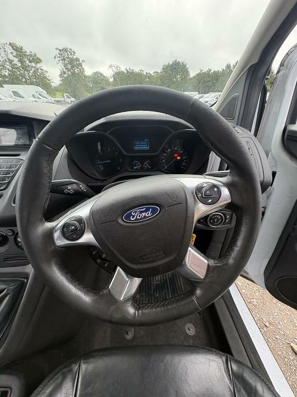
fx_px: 160
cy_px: 198
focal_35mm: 14
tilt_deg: -29.0
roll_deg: -2.5
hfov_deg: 85.7
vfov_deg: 102.1
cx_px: 148
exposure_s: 1/133
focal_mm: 2.22
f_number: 2.2
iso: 125
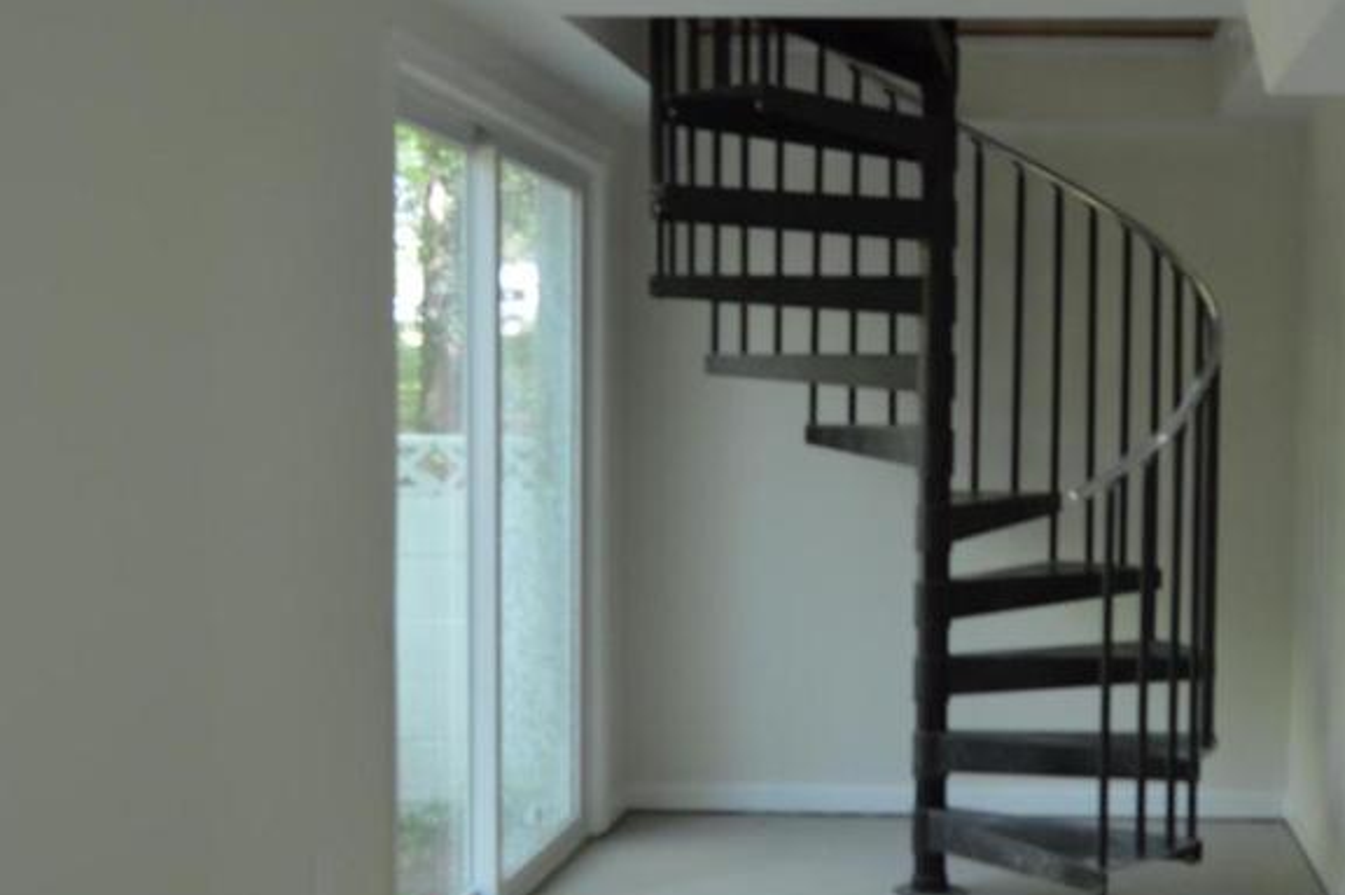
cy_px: 492
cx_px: 953
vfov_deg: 28.0
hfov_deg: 40.3
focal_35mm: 48
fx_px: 1792
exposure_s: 1/80
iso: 400
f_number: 4.5
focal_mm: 18
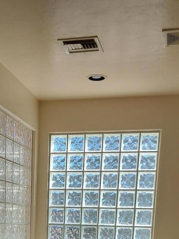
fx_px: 400
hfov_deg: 25.0
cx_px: 50
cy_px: 280
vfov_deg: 29.1
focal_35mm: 58
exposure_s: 1/349
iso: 50
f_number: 1.8
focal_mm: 5.23
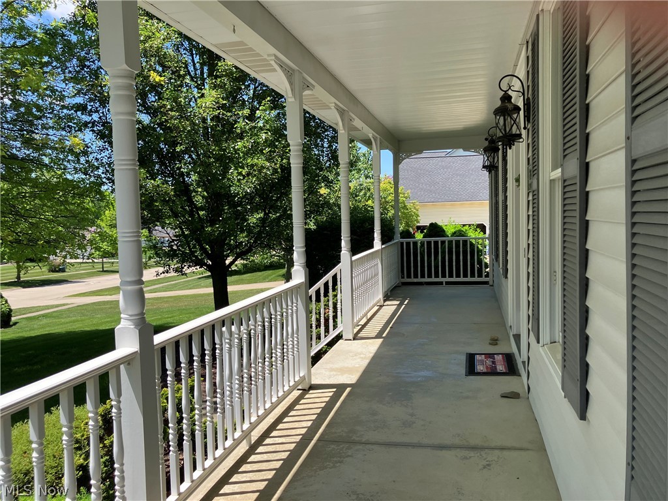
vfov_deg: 49.7
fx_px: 540
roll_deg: +2.0
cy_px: 250
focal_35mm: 28
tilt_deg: -2.3
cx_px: 334
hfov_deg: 63.4
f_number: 1.8
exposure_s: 1/823
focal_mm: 3.99
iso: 32
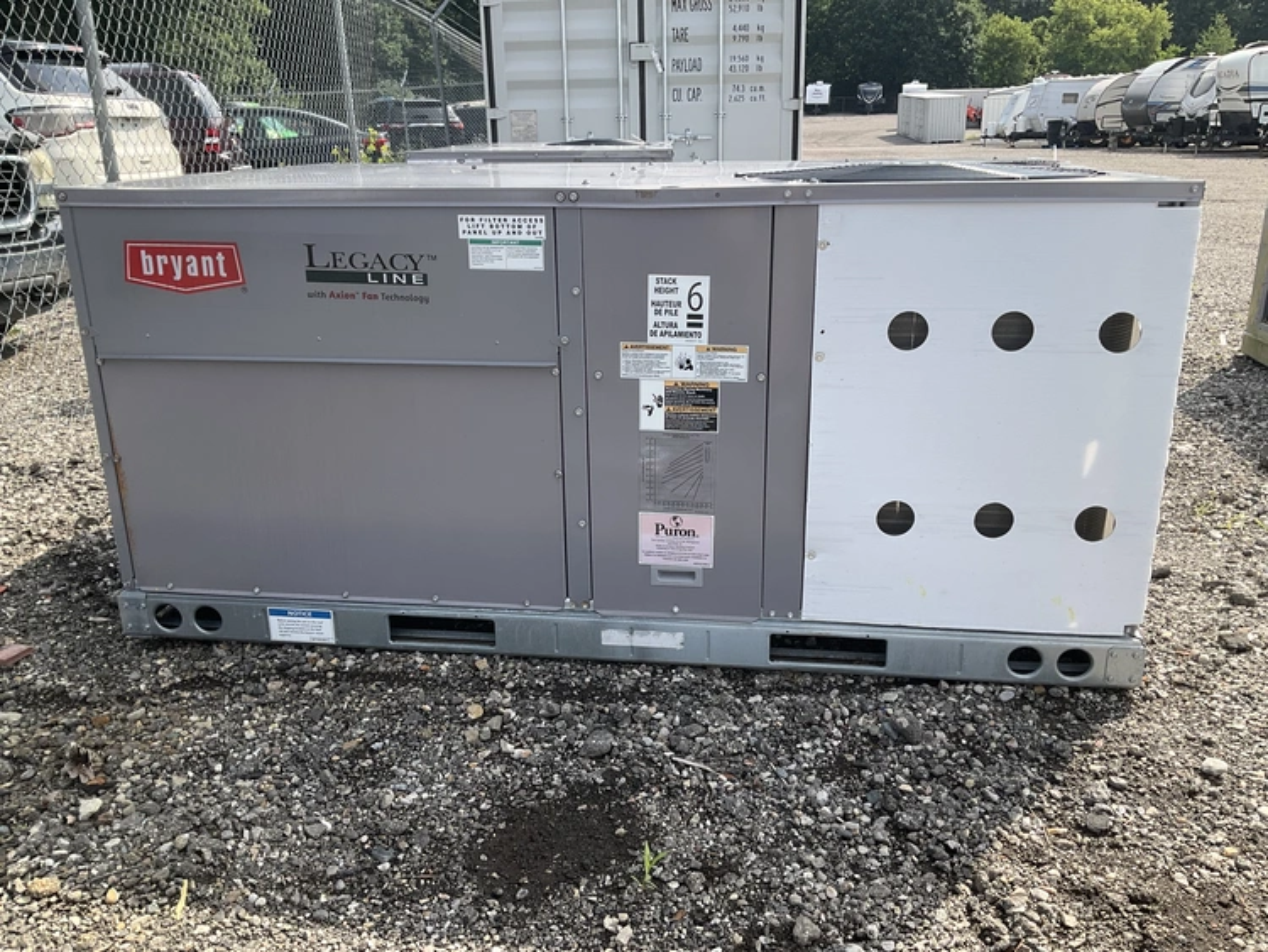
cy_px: 476
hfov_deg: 61.6
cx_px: 634
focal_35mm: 29
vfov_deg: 48.3
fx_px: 1063
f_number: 1.8
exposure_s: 1/929
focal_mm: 3
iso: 25
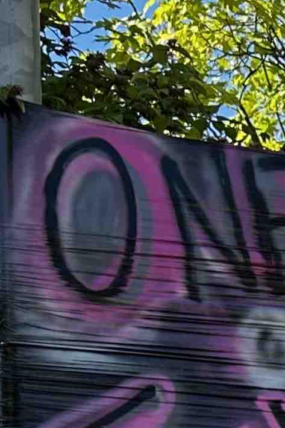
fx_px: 1307
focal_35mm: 110
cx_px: 783
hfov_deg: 10.1
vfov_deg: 17.6
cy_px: 538
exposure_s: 1/1083
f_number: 1.78
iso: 80
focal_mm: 6.86
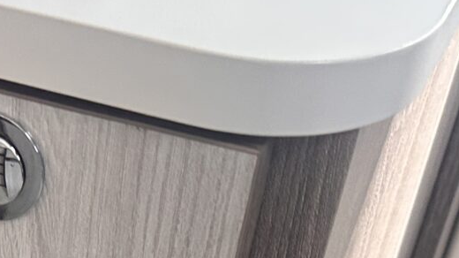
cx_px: -109
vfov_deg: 10.5
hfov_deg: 19.4
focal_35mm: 103
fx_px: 1253
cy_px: 556
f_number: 1.78
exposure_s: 1/121
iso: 200
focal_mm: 6.86
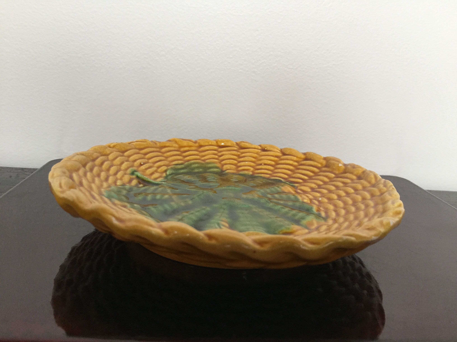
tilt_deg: -15.7
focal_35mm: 29
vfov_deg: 48.2
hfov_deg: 61.7
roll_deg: -4.3
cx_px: 228
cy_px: 171
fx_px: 383
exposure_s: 1/33
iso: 200
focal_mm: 4.15
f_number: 2.2
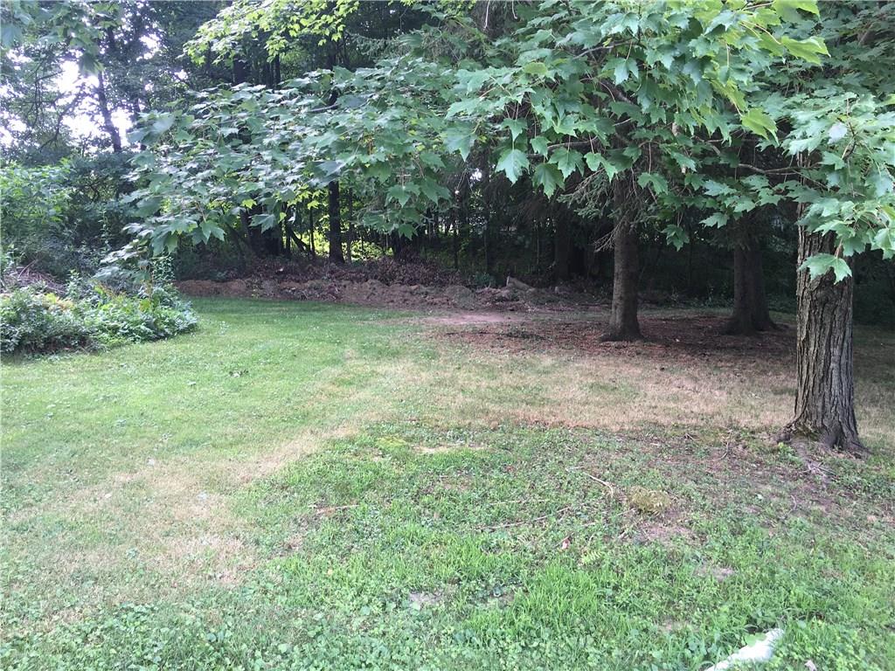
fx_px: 750
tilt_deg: -4.9
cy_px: 336
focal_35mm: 29
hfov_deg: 61.7
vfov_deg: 48.2
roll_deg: +1.8
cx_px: 448
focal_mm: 4.15
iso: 25
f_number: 2.2
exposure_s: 1/43
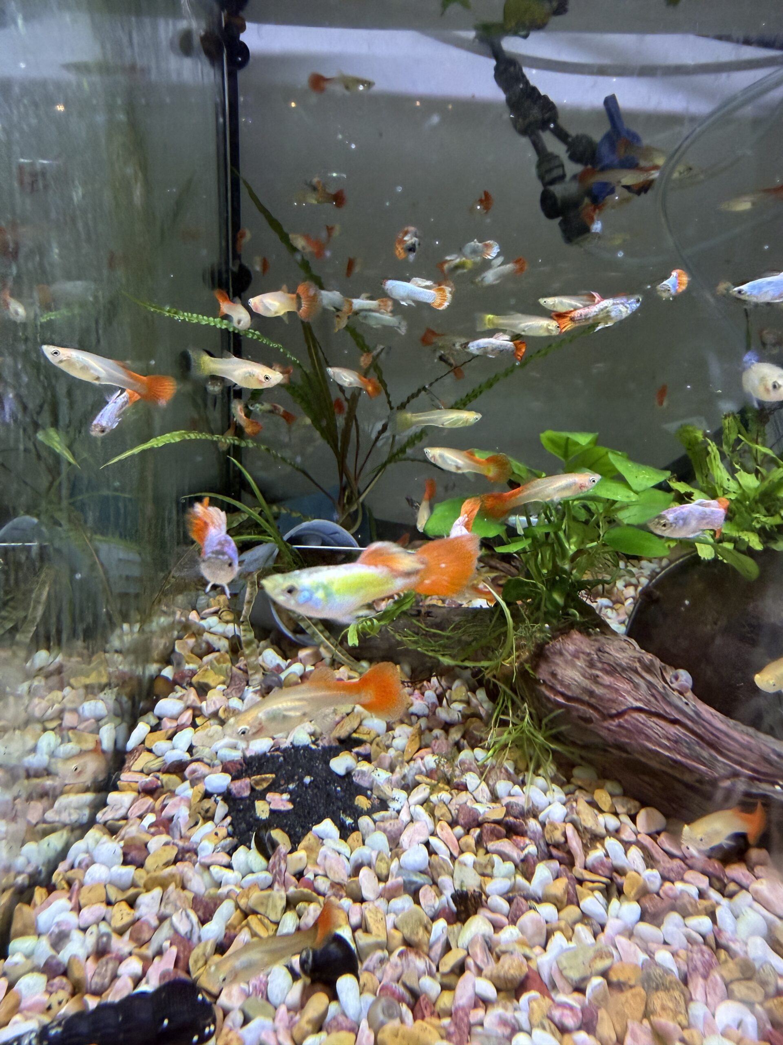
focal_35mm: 24
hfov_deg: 56.8
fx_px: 724
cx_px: 392
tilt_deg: -17.3
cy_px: 522
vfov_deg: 71.6
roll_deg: -1.8
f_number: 2.2
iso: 320
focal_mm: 2.22
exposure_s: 1/120
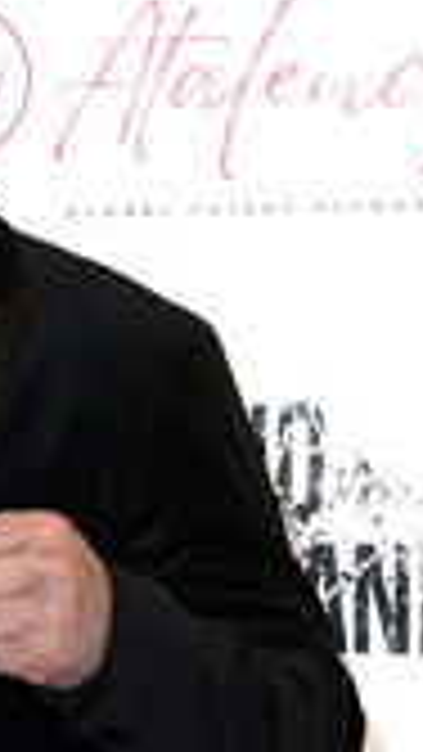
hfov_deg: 8.2
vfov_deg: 14.6
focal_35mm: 145
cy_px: 720
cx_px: -148
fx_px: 2890
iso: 500
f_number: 5.6
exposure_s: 1/100
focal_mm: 58
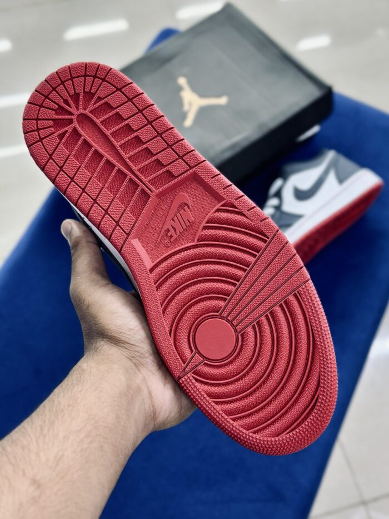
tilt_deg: -60.9
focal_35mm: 48
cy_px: 260
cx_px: 194
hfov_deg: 30.3
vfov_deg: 39.7
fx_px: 719
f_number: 1.78
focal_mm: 6.86
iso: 160
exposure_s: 1/100
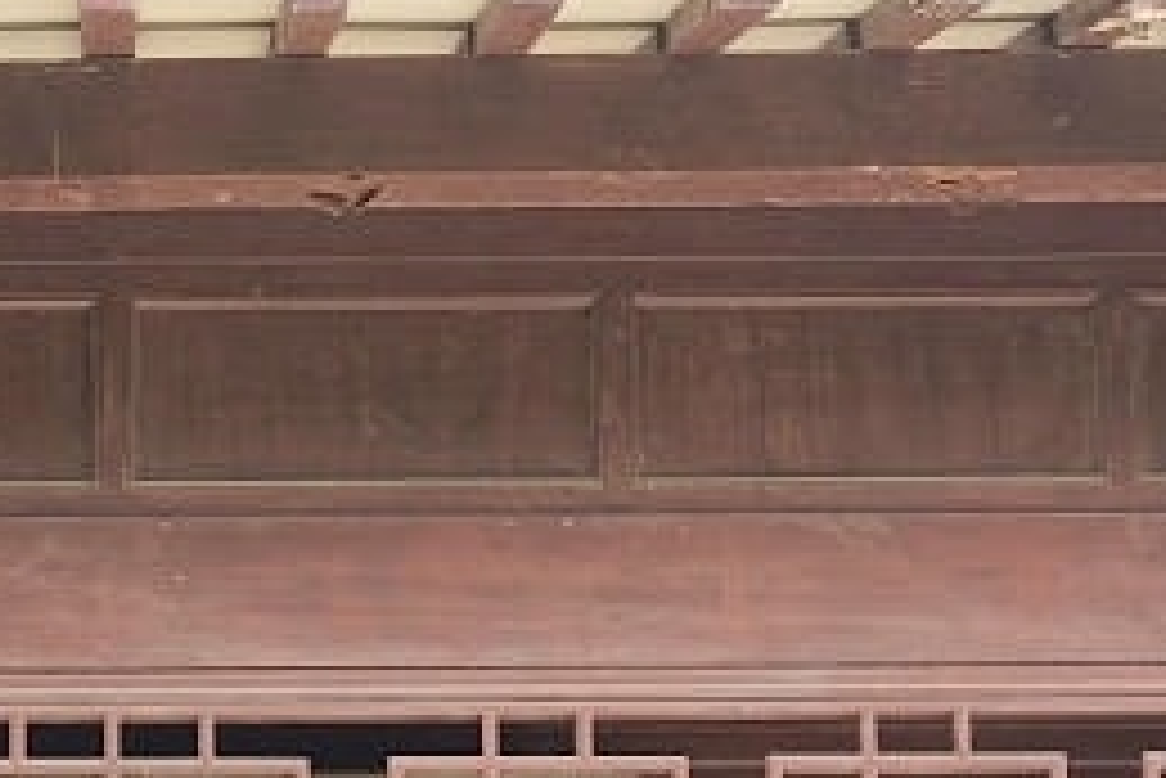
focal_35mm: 139
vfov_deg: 9.3
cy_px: 1569
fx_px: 4504
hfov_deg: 14.5
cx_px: 9
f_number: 4
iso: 160
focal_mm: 30
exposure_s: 1/60
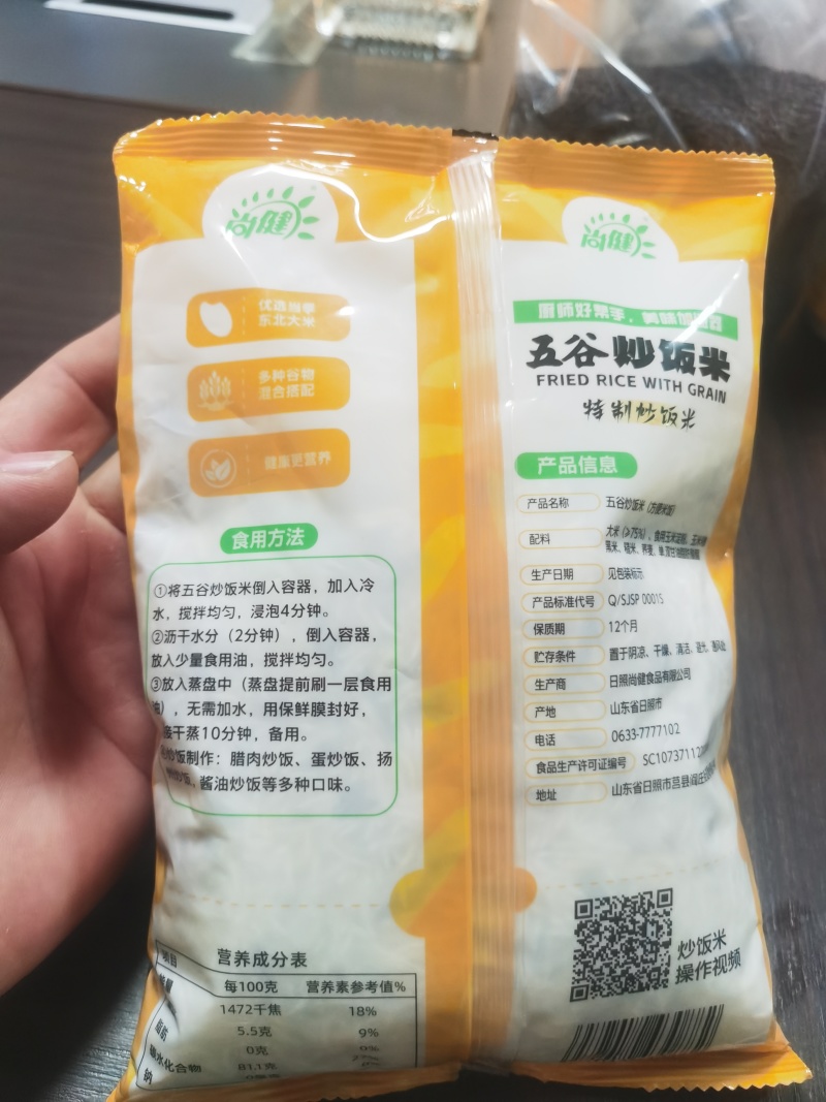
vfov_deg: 65.3
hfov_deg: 51.3
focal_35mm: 27
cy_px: 551
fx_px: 859
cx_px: 413
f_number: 1.8
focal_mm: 5.58
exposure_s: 1/50
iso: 200
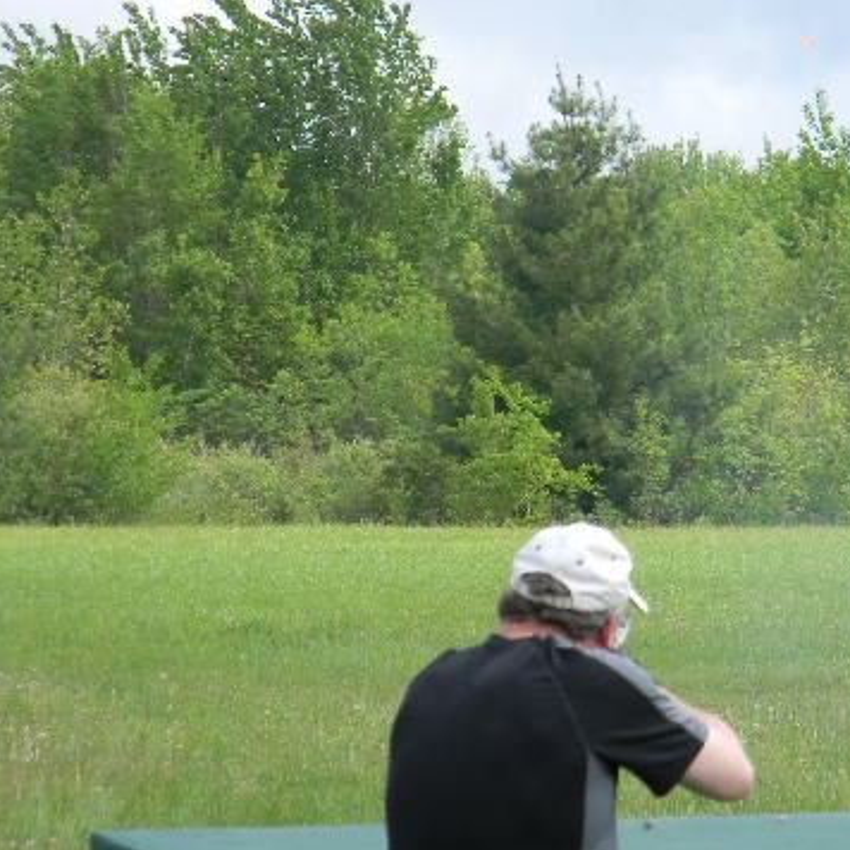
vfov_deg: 4.9
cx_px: 609
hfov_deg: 4.9
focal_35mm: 359
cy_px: 380
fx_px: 9973
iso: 80
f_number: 5.4
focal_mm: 41
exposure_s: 1/227
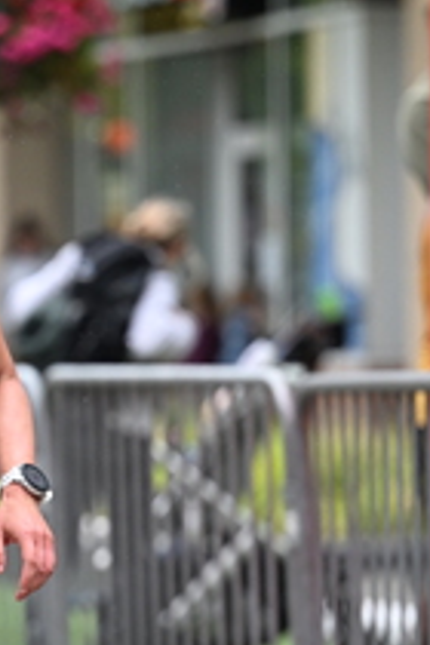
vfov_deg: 6.5
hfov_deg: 4.4
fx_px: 5643
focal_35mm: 315
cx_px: -11
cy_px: 381
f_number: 2.8
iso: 1250
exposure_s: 1/2500
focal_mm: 120
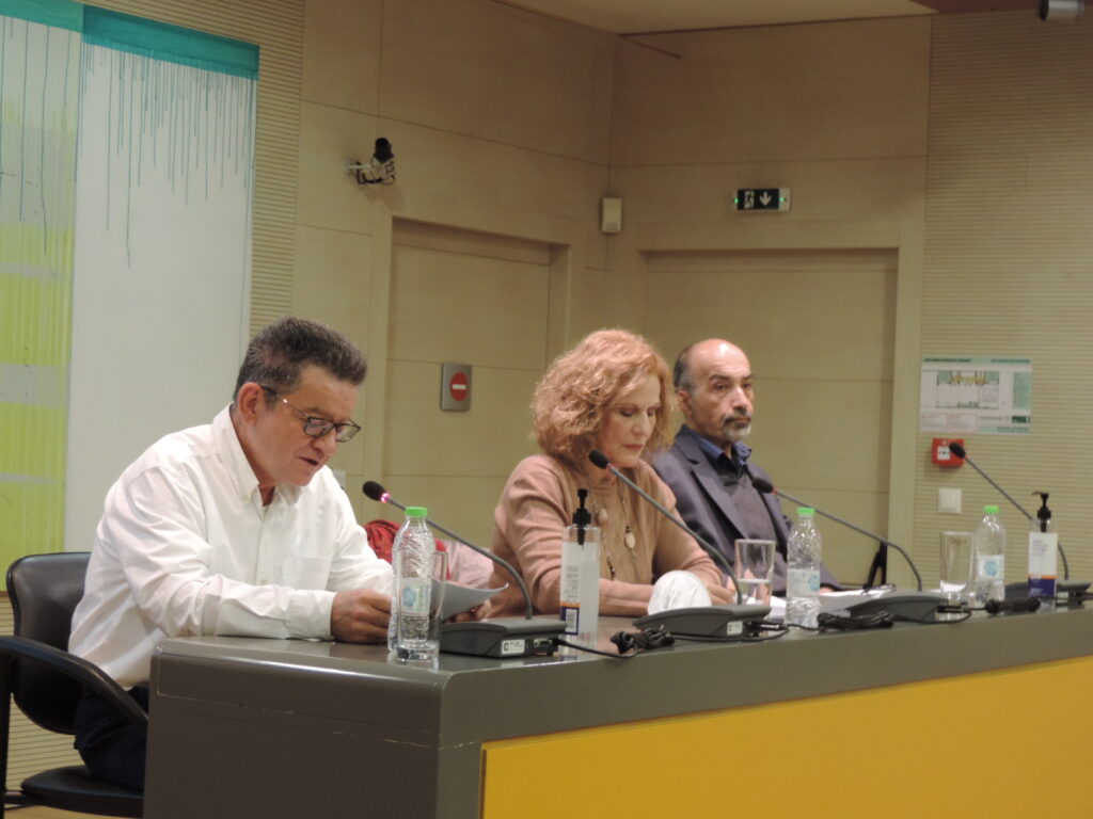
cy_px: 410
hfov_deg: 26.0
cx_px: 546
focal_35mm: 75
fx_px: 2368
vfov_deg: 19.6
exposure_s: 1/25
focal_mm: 13.3
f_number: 3.9
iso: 400
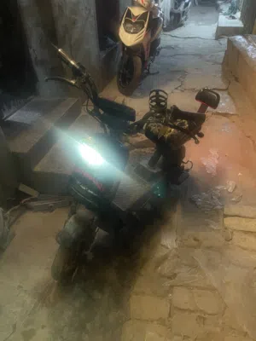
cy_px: 170
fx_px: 247
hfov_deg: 54.9
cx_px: 128
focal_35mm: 25
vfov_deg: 69.4
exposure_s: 1/25
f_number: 1.6
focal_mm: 5.1
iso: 500
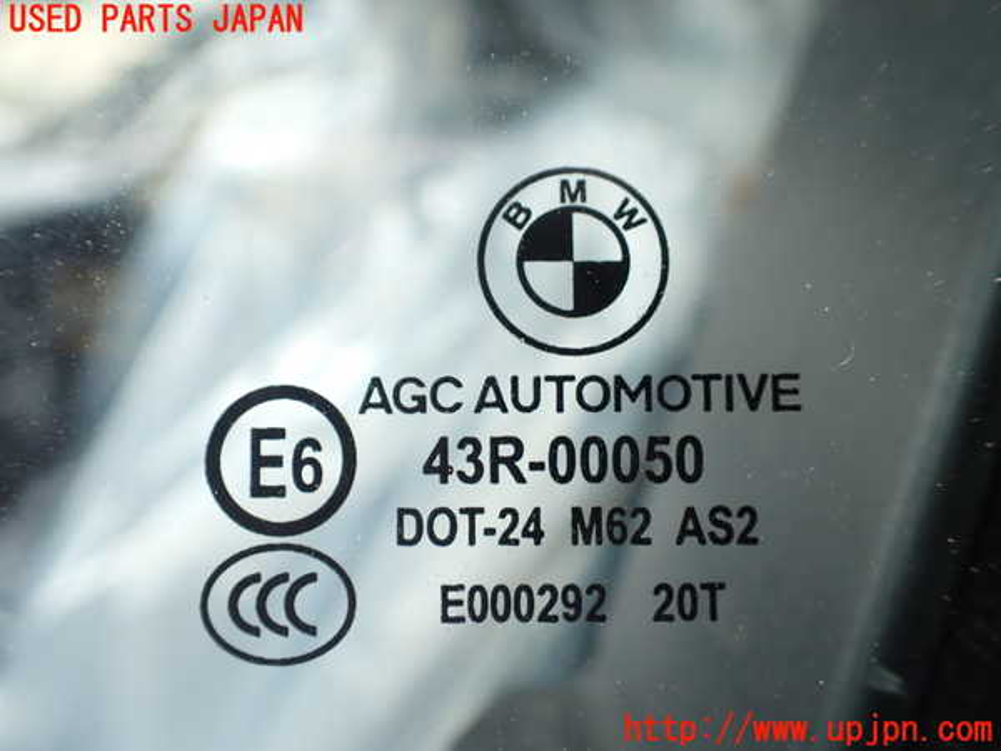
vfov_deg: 46.8
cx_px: 500
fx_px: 868
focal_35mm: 30
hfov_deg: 60.0
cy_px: 376
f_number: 2.3
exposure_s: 1/125
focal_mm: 5.4
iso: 160
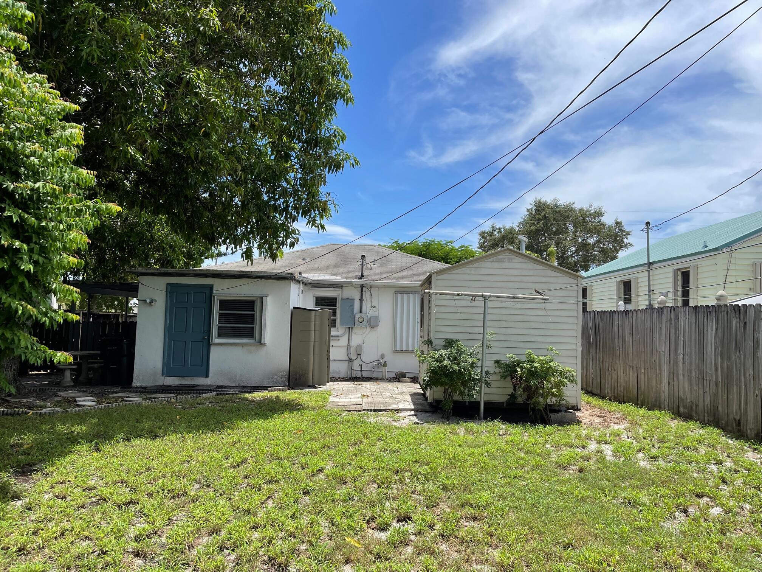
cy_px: 286
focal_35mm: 26
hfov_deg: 67.3
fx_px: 572
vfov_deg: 53.1
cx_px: 381
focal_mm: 5.1
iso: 32
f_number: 1.6
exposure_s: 1/3663
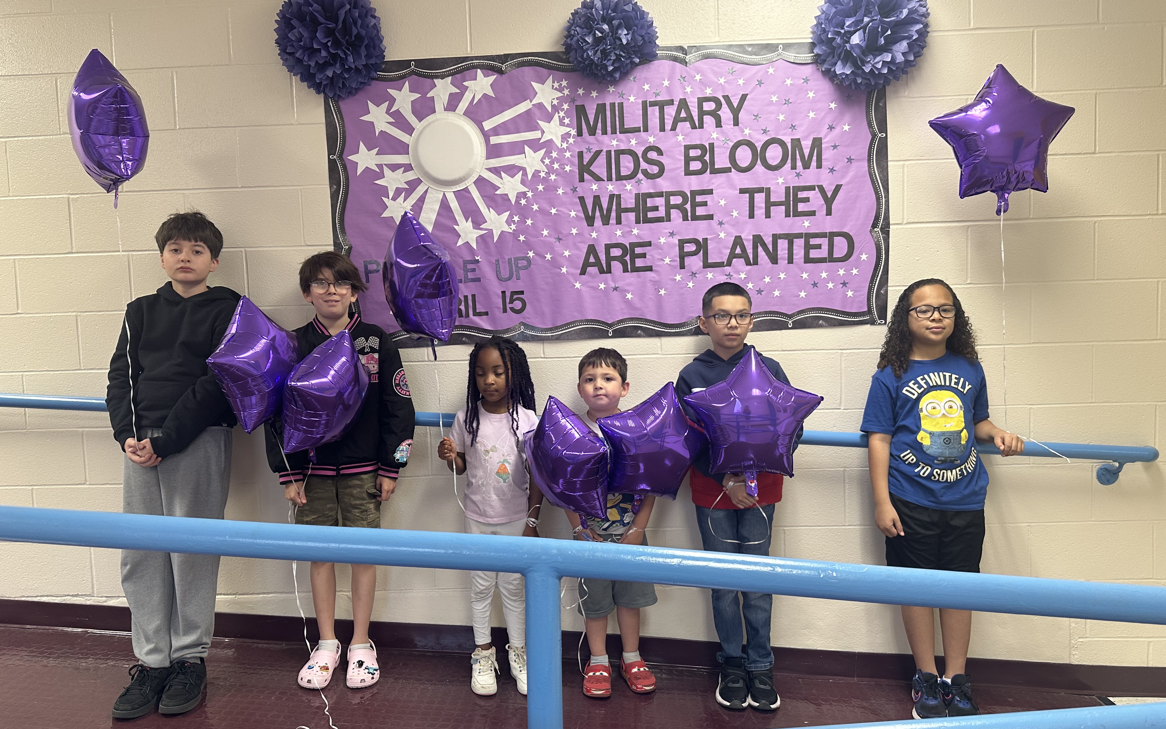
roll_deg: +1.8
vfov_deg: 47.6
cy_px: 394
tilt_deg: -4.2
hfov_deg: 70.4
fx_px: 826
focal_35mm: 26
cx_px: 574
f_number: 1.78
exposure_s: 1/60
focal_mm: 6.86
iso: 125
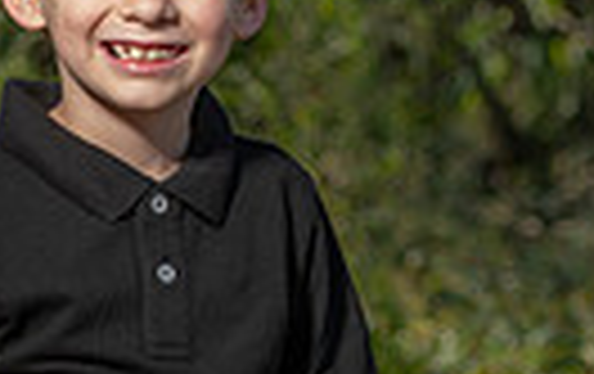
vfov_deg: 3.7
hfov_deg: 5.8
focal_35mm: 358
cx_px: 90
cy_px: 514
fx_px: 5805
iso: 50
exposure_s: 1/250
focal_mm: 80
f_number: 5
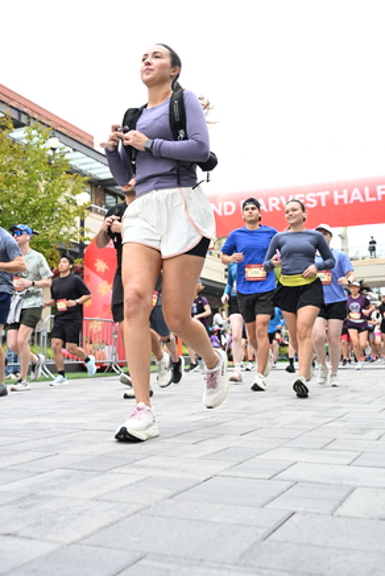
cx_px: 202
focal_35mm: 39
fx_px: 625
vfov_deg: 49.3
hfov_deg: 34.3
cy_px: 244
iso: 2000
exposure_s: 1/640
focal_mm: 31
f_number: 4
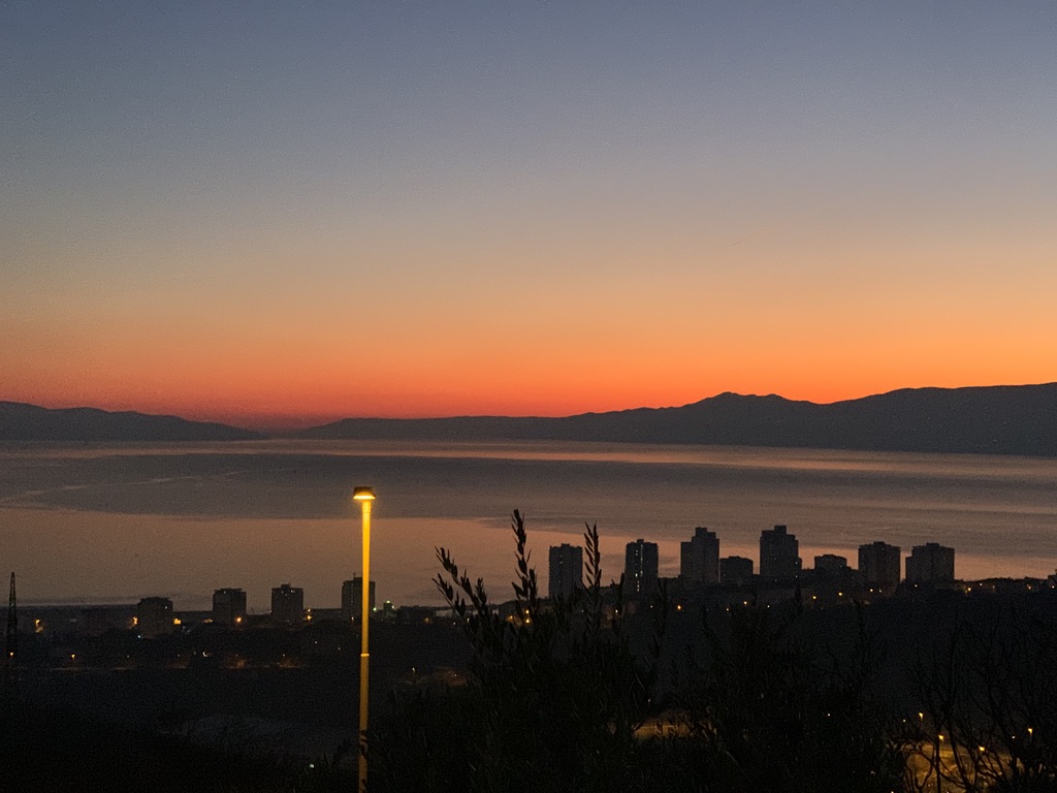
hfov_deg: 36.8
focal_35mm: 52
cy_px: 396
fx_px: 1588
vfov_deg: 28.0
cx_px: 528
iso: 400
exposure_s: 1/50
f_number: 2.4
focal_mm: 6
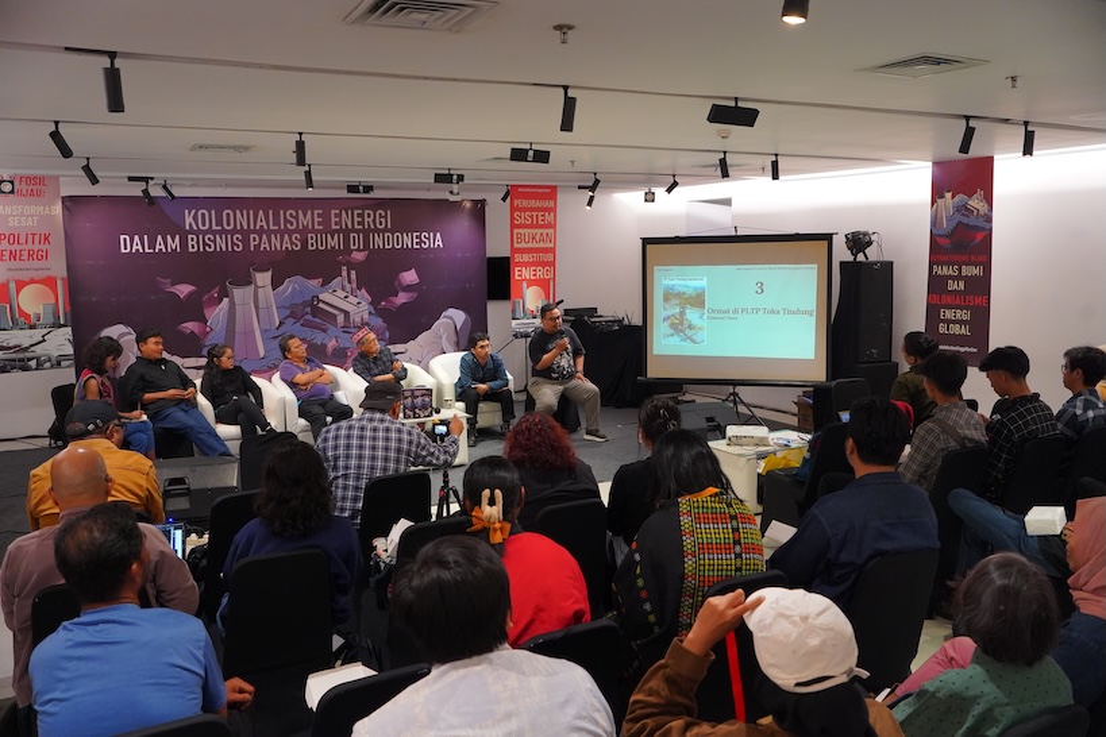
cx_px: 553
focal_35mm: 31
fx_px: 952
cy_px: 368
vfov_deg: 42.3
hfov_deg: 60.3
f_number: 5.6
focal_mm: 31
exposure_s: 1/160
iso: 5000
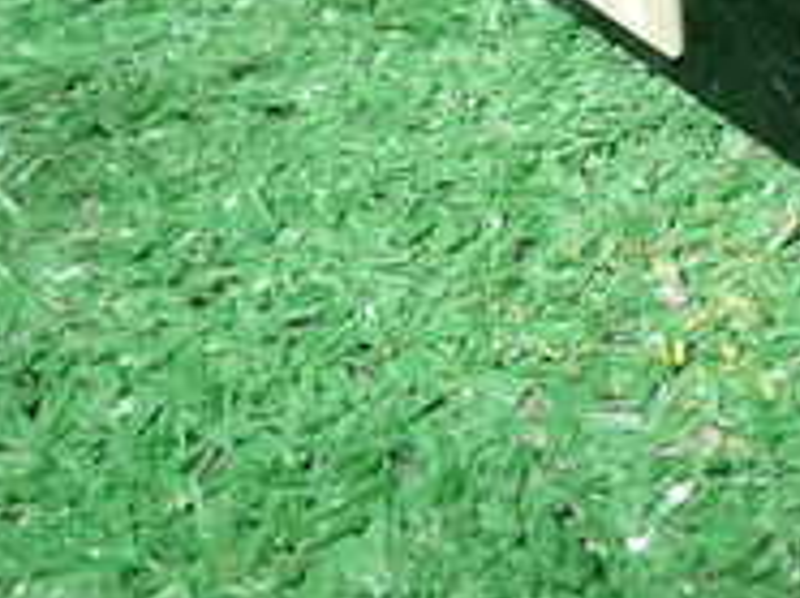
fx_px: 2239
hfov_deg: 19.3
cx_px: 908
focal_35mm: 97
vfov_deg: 14.5
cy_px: -215
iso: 200
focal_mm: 5.4
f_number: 6.3
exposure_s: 1/30
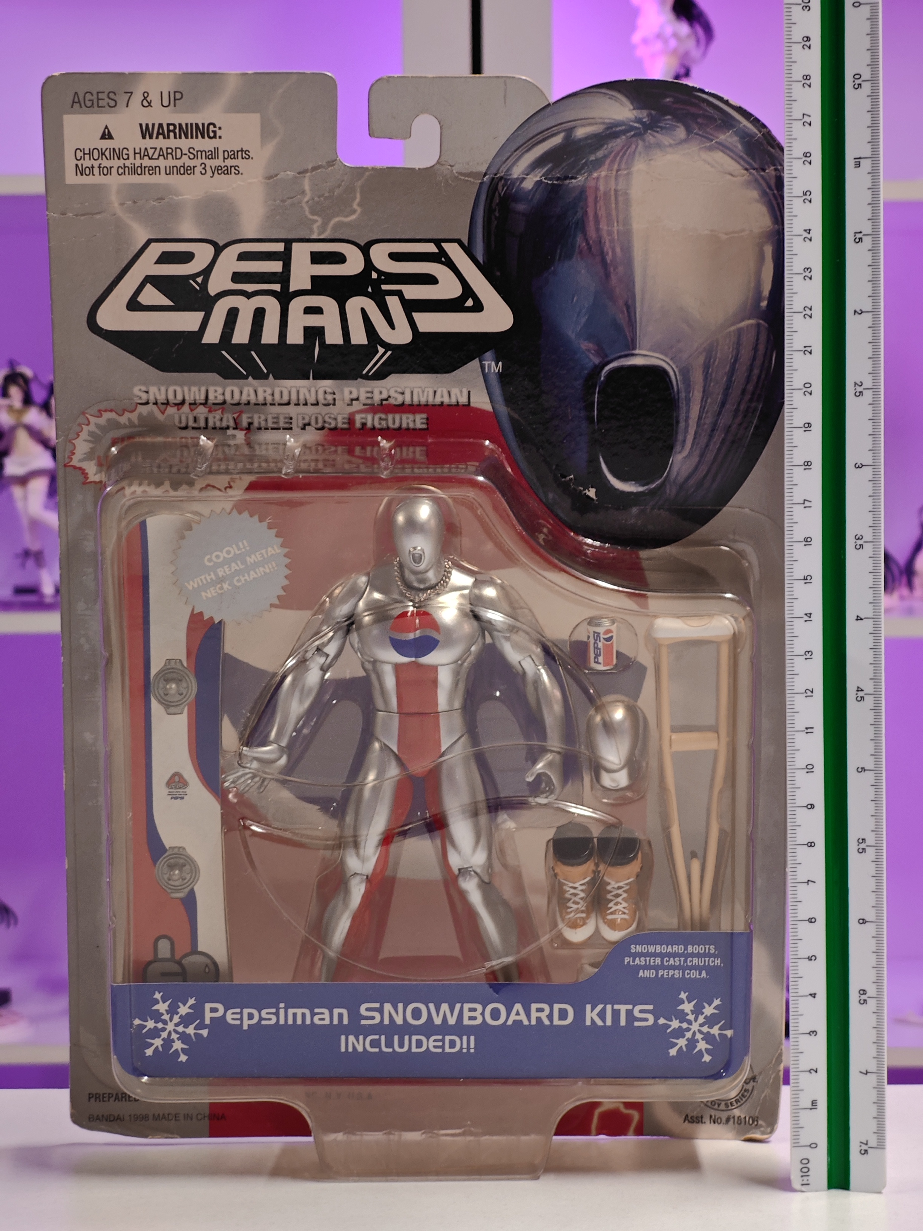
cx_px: 462
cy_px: 616
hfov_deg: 18.4
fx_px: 2844
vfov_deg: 24.4
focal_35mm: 80
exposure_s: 1/18.4
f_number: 2.4
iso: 400
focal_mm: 7.48
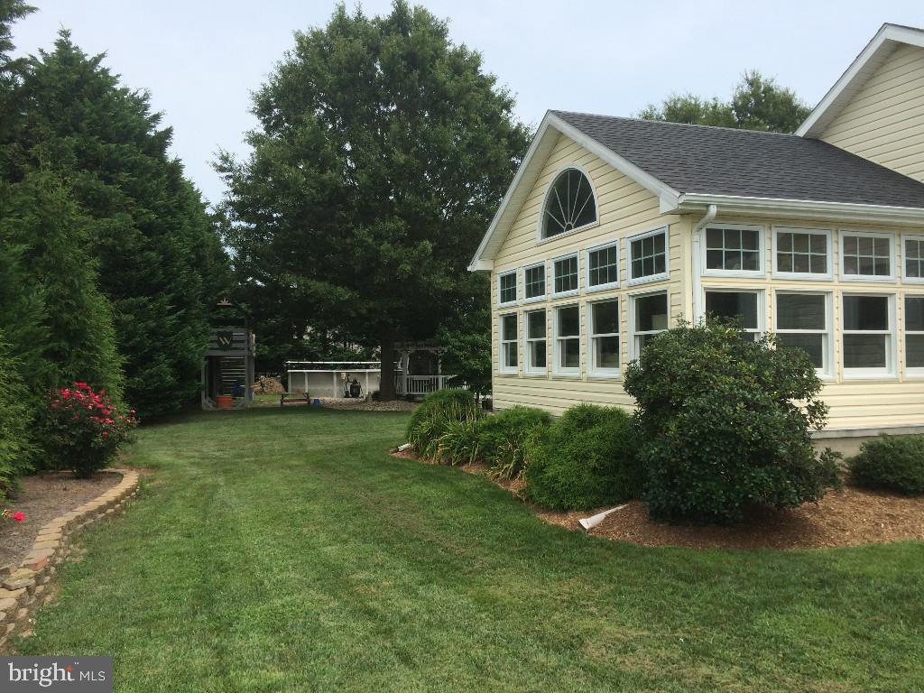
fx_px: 774
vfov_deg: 48.2
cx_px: 462
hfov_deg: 61.7
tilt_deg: -1.3
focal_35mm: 29
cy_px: 346
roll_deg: -1.1
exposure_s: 1/1580
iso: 32
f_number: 2.2
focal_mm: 4.15
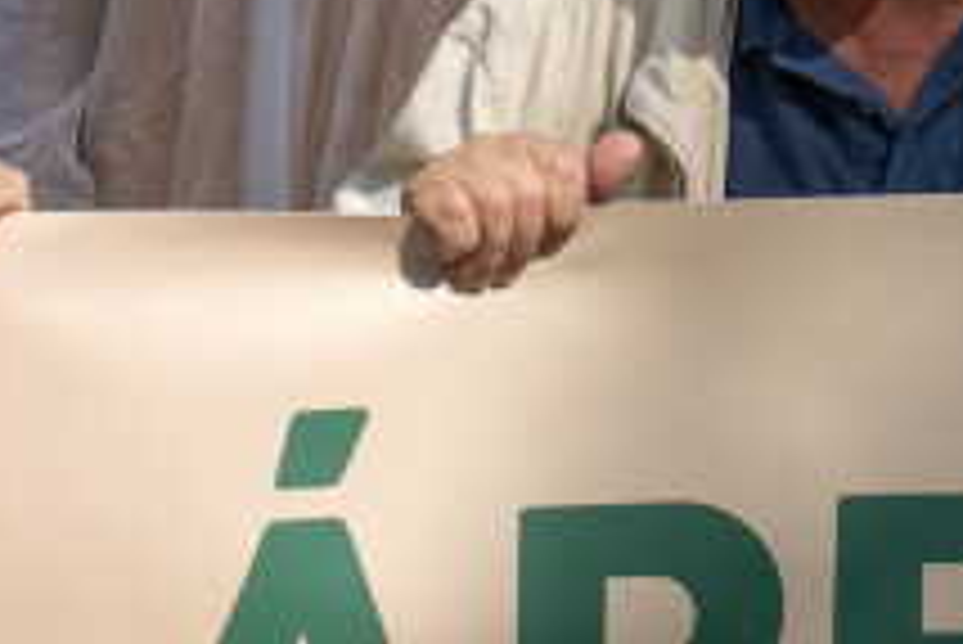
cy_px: -835
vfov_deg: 5.2
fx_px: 6879
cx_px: 914
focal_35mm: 257
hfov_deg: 8.0
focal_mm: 50
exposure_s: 1/250
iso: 100
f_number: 8
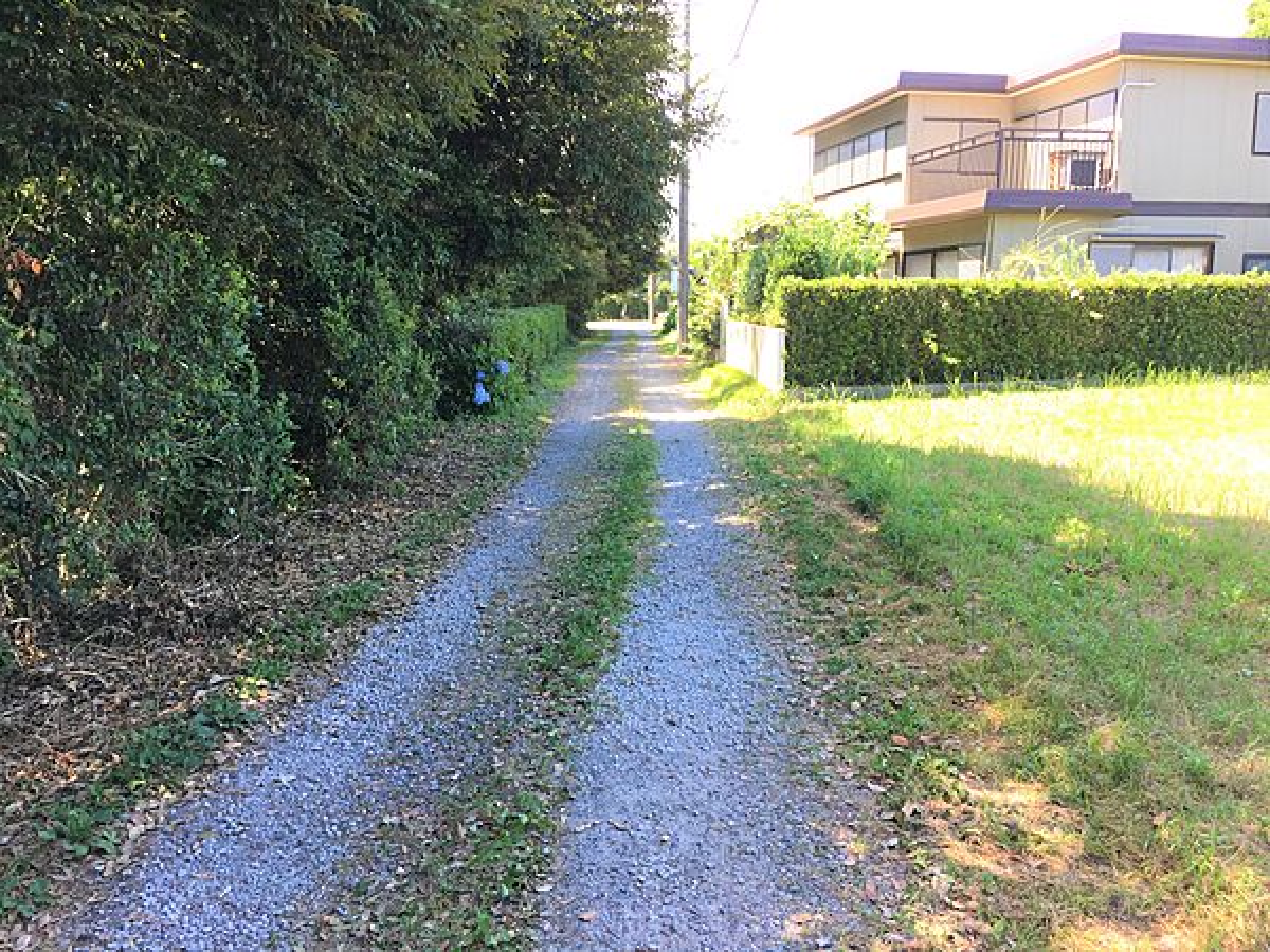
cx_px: 635
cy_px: 476
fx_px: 1064
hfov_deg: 61.7
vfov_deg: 48.2
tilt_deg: -10.9
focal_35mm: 29
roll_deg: -0.3
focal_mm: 4.15
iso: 25
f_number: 2.2
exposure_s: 1/120
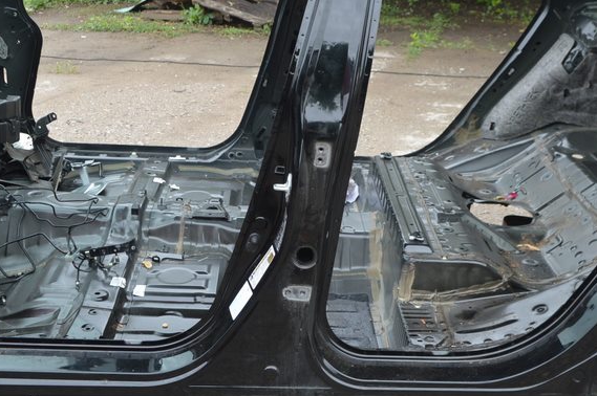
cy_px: 171
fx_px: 894
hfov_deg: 36.9
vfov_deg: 25.0
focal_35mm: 54
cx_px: 308
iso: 180
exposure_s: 1/125
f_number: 5.6
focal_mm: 20
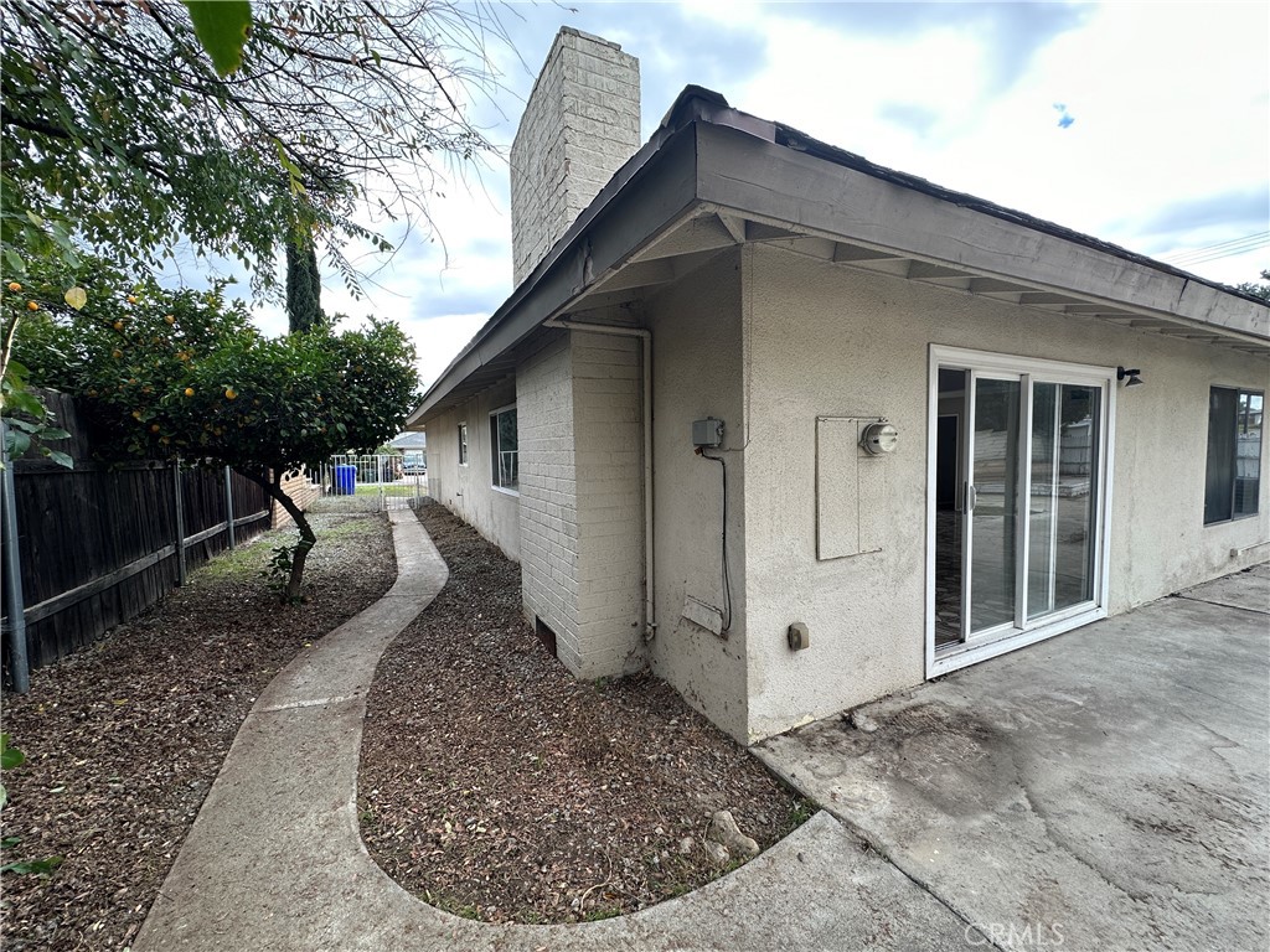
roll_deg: +0.7
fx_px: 514
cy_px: 476
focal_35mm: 14
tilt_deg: -3.5
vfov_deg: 85.7
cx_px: 635
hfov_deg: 102.1
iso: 40
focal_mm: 2.22
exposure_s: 1/263
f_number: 2.2
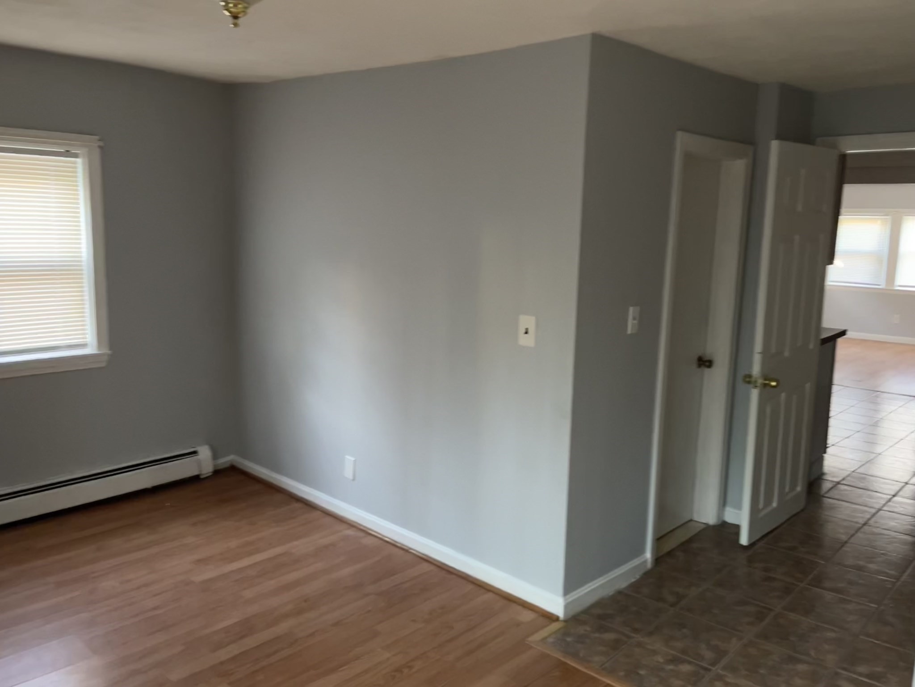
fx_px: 687
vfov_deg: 53.1
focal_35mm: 26
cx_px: 458
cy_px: 344
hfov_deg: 67.3
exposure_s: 1/40
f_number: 1.6
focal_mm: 5.1
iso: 500
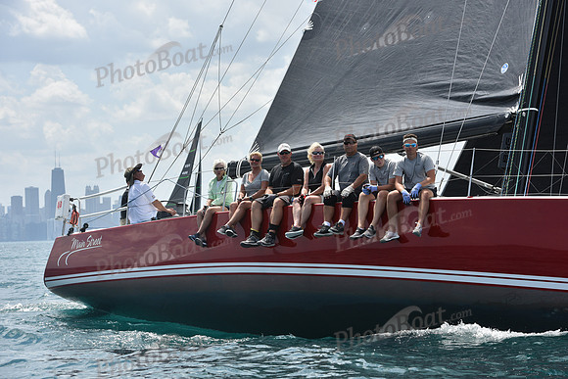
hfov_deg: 20.4
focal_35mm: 100
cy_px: 190
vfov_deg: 13.7
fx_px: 1578
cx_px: 284
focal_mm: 100
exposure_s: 1/1250
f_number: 7.1
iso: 250
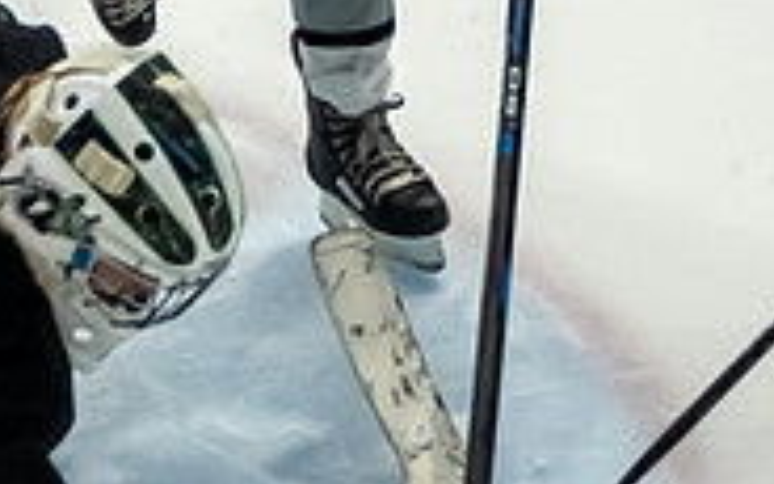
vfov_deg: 6.5
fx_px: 4092
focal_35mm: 194
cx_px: 50
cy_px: -544
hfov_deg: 10.7
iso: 2500
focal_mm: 29
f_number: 2.8
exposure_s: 1/1000
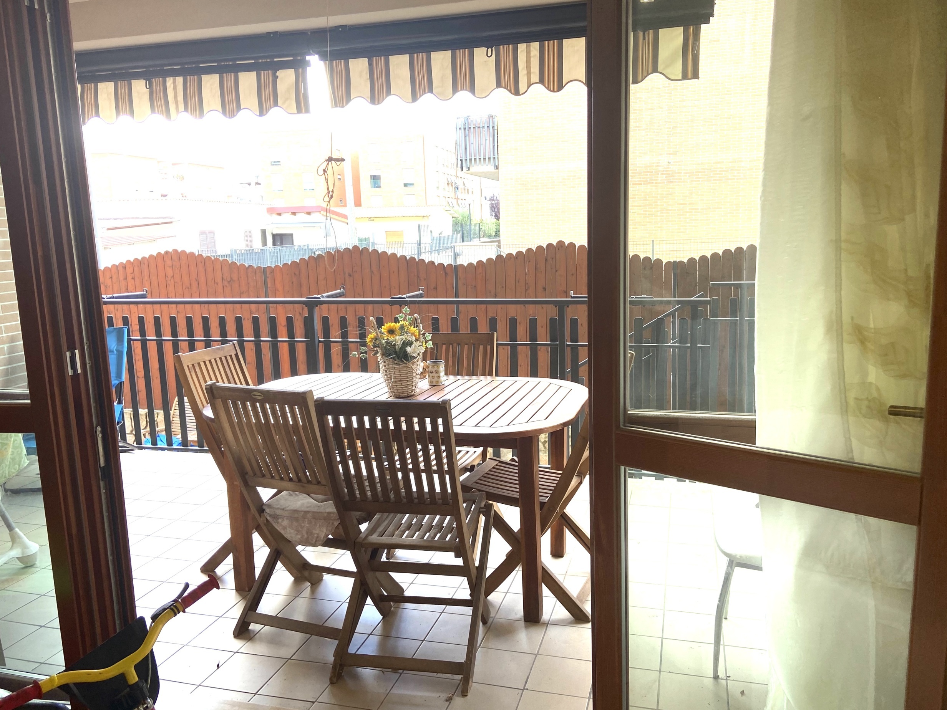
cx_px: 489
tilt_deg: -10.5
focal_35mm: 27
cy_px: 346
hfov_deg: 65.3
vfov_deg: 51.4
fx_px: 739
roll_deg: +2.1
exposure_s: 1/111
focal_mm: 4.25
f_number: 1.8
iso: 32
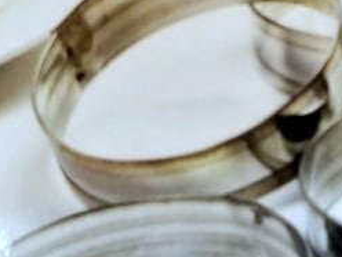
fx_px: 1245
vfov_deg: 11.8
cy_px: 163
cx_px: 338
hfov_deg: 15.4
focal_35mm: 126
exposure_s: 1/24
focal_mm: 4.25
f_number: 1.7
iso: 250
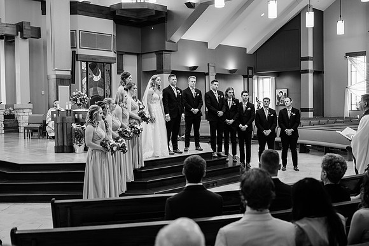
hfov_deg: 47.6
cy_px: 123
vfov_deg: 32.7
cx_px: 184
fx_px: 418
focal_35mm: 41
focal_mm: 39
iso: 1000
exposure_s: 1/250
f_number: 2.8
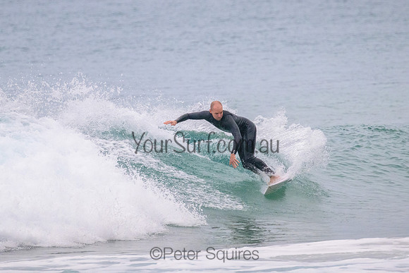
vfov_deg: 1.3
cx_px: 196
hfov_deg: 2.0
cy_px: 96
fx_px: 11811
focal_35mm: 1039
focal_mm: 800
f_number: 11
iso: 3600
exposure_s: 1/1250
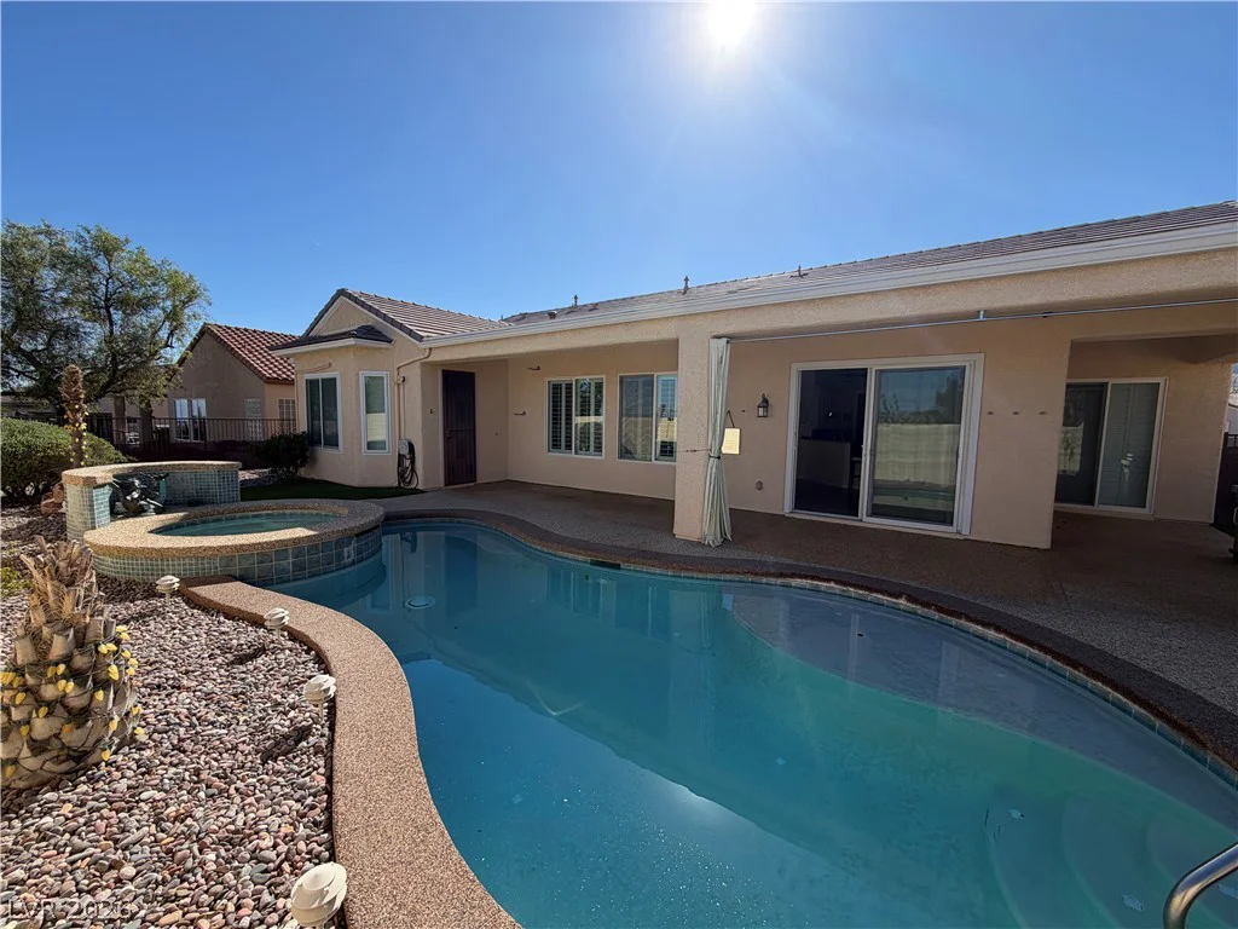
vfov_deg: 85.7
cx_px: 619
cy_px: 464
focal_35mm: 14
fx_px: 501
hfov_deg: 102.1
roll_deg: -0.8
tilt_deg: -6.7
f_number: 2.2
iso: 25
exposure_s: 1/770
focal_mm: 2.22
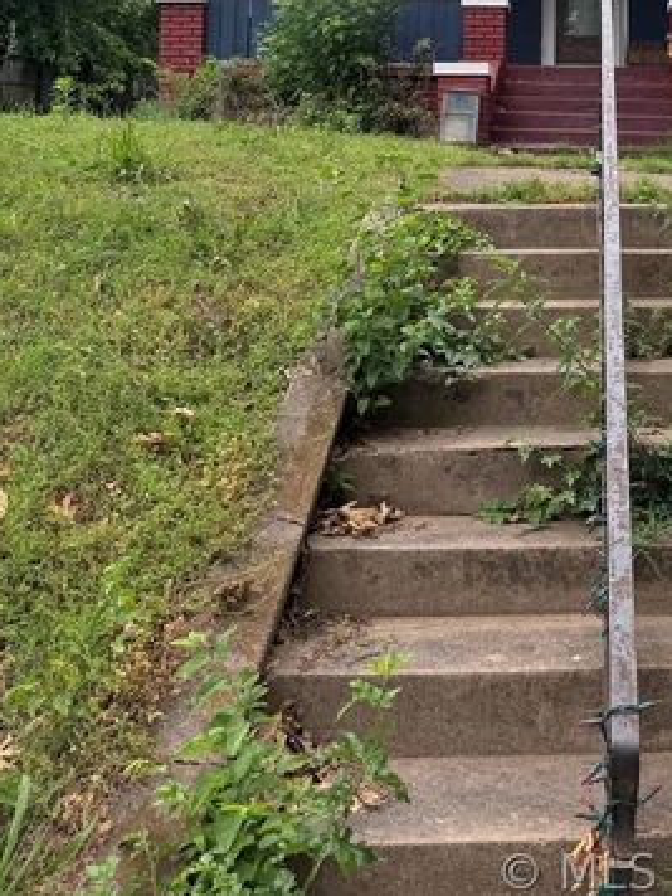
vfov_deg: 38.8
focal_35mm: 45
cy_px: 72
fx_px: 1165
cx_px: 624
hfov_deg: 30.5
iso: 80
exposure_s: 1/671
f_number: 1.78
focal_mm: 6.76
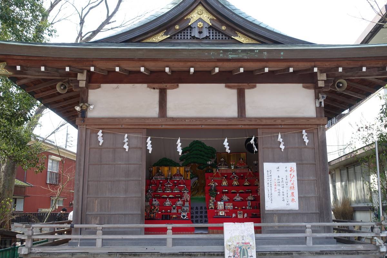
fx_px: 365
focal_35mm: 34
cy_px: 129
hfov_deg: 55.8
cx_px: 194
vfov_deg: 38.9
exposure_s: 1/250
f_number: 4
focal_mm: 12.35
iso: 125
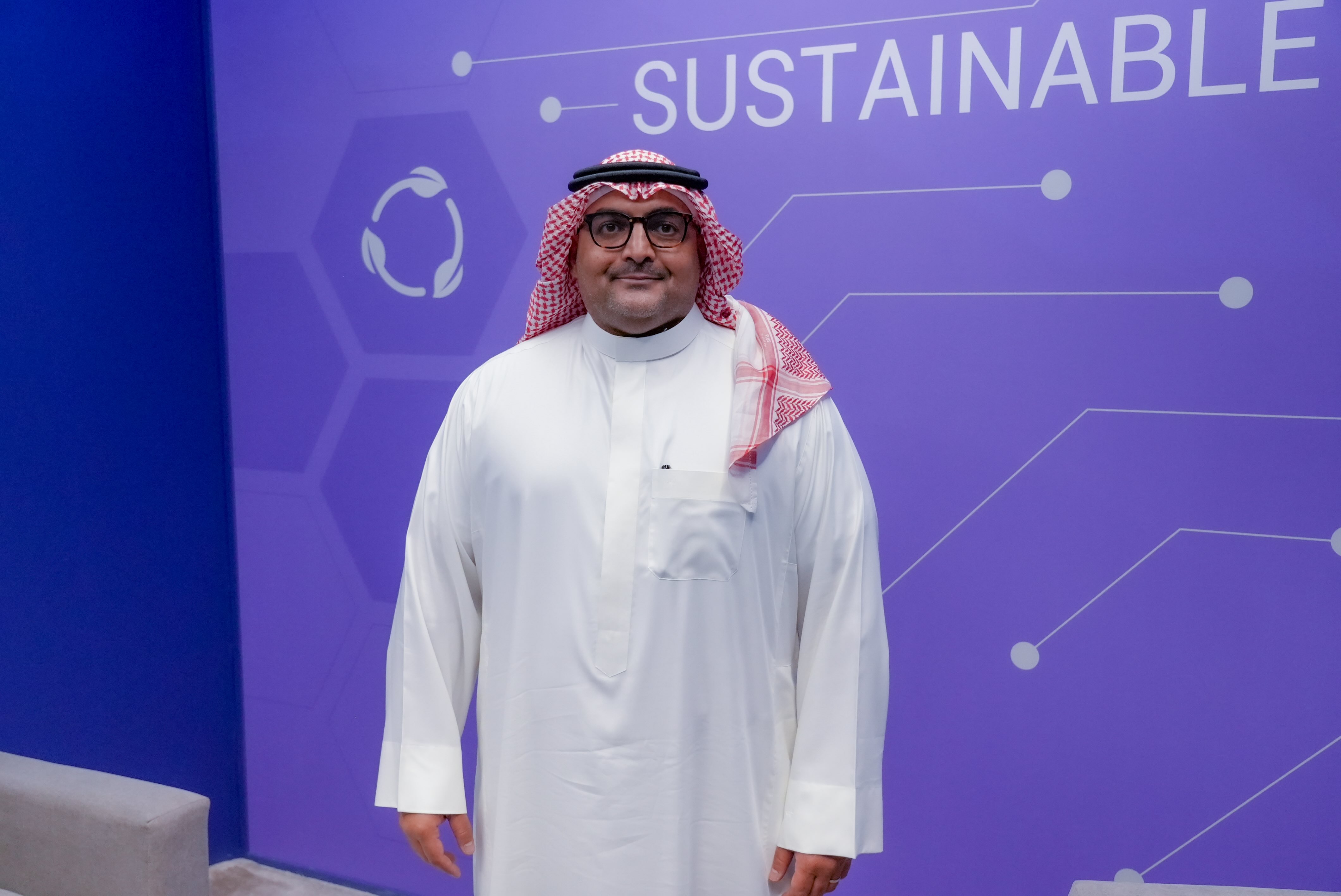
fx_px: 1230
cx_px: 670
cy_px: 448
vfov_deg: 40.0
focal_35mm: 33
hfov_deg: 57.2
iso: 6400
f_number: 4
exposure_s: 1/160
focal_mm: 33
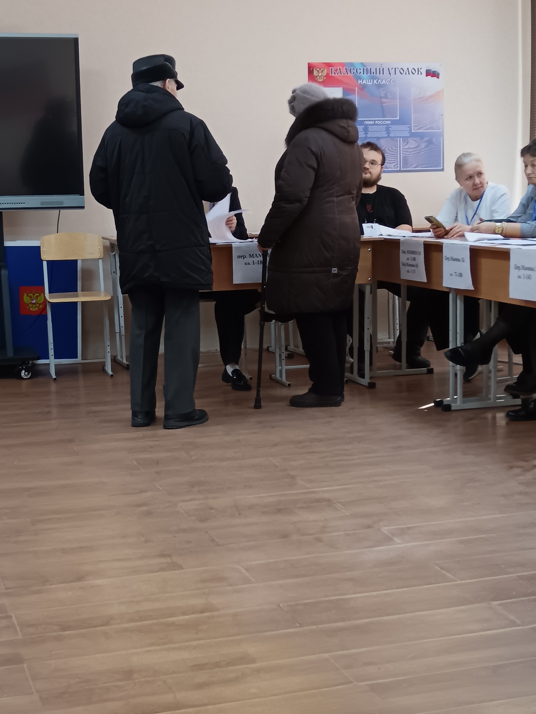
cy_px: 370
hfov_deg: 24.0
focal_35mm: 61
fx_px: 1259
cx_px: 259
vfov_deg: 31.7
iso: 881
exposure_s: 1/50
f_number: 1.9
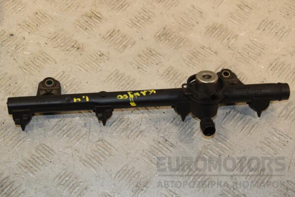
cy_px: 98
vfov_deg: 18.2
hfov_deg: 27.0
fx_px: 615
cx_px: 148
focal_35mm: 75
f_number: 9
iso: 800
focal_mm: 50
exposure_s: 1/200
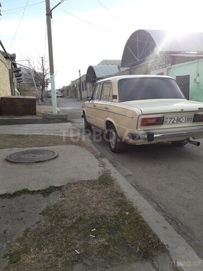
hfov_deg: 51.4
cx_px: 102
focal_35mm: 27
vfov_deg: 65.3
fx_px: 211
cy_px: 136
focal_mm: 3.6
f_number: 1.9
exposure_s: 1/695
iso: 40
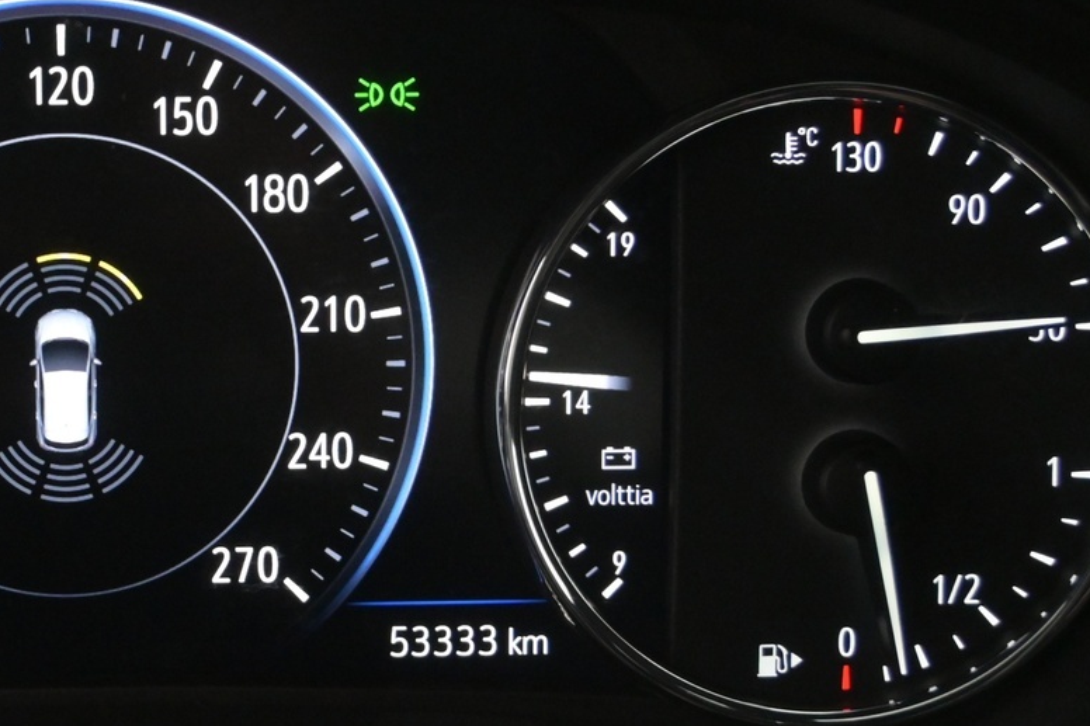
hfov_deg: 21.1
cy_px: 396
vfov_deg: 14.5
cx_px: 53
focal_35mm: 94
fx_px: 2845
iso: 3200
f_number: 4.8
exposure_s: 1/50
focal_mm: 30
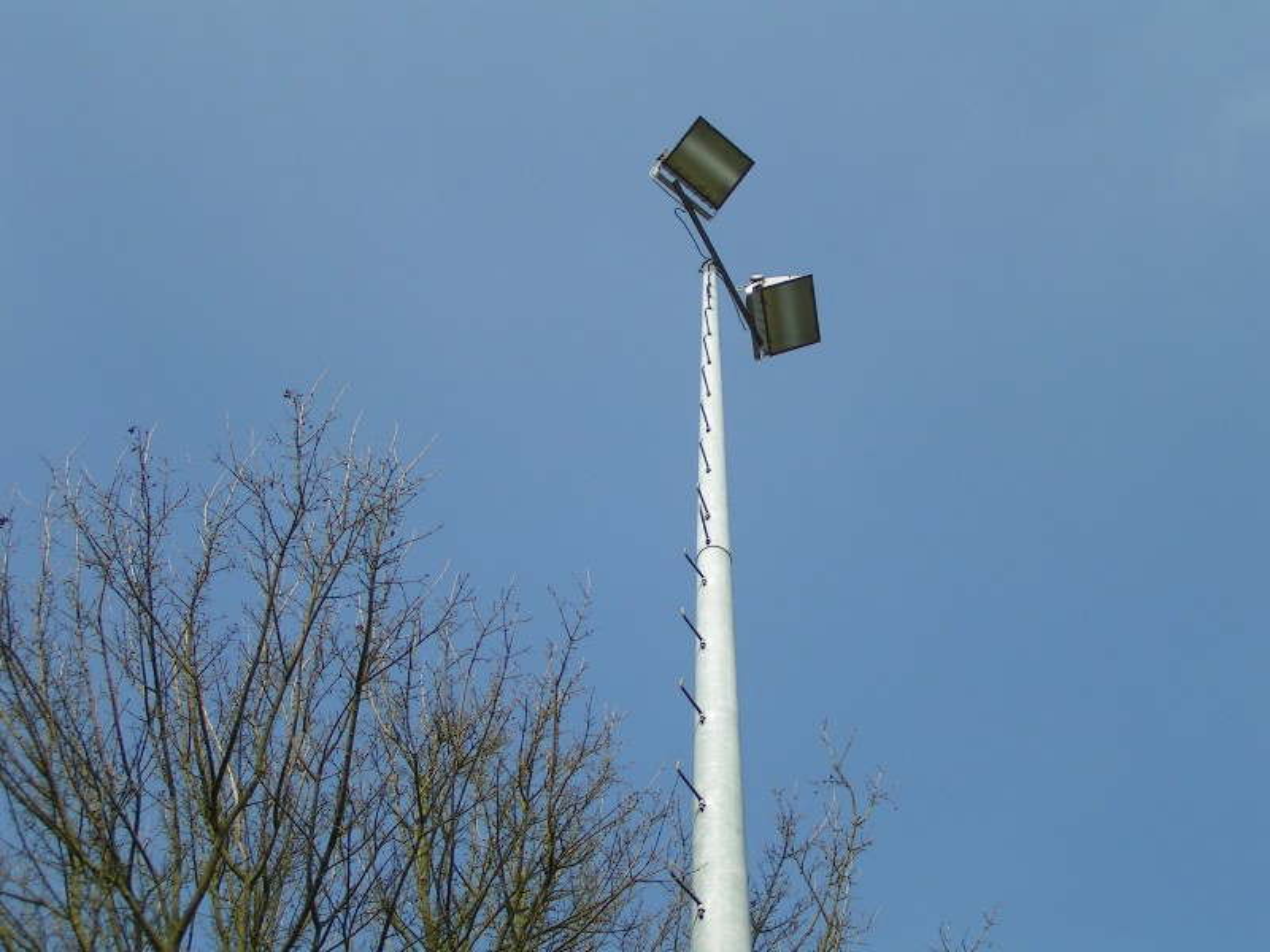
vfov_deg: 32.2
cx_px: 635
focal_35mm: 45
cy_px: 476
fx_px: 1651
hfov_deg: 42.1
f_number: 2.8
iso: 50
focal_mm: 6.9
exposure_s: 1/1000
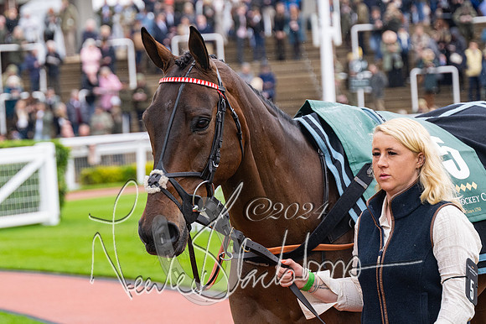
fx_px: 1983
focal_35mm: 147
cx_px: 243
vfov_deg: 9.3
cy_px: 162
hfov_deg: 14.0
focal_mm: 98
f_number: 4
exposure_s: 1/1600
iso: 800
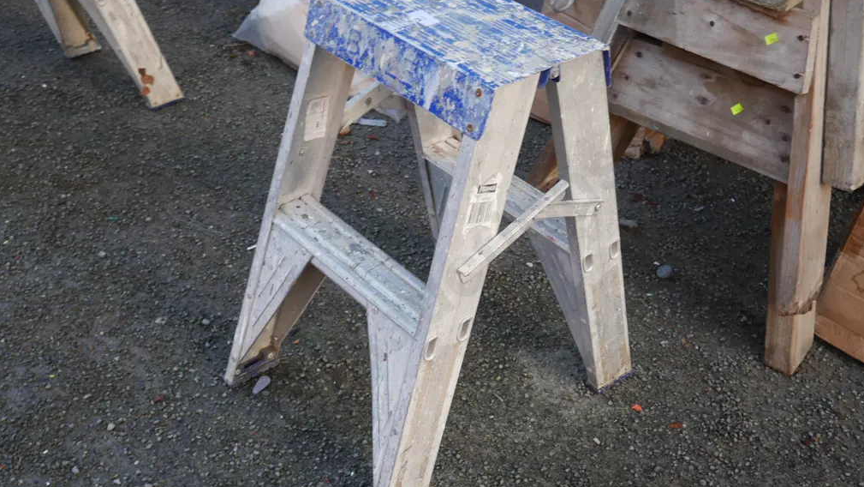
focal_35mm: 42
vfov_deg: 28.3
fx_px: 962
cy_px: 298
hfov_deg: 48.3
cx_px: 436
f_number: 4.1
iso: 200
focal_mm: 19
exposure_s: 1/80
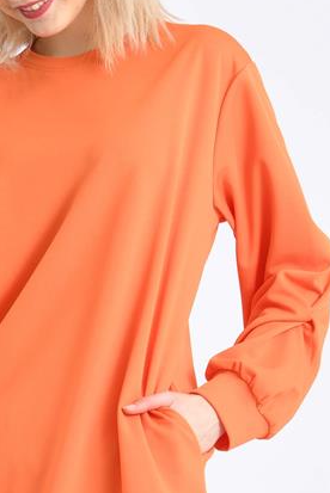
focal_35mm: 283
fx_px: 3884
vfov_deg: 7.2
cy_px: 574
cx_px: 2
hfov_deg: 4.9
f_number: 9
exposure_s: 1/125
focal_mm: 78
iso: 100
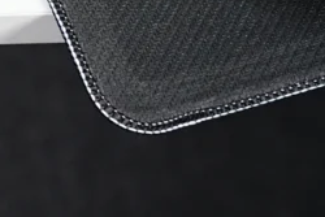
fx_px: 1120
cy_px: -32
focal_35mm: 124
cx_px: -302
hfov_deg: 14.2
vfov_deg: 10.9
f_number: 4.5
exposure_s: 1/30
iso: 1250
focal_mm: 31
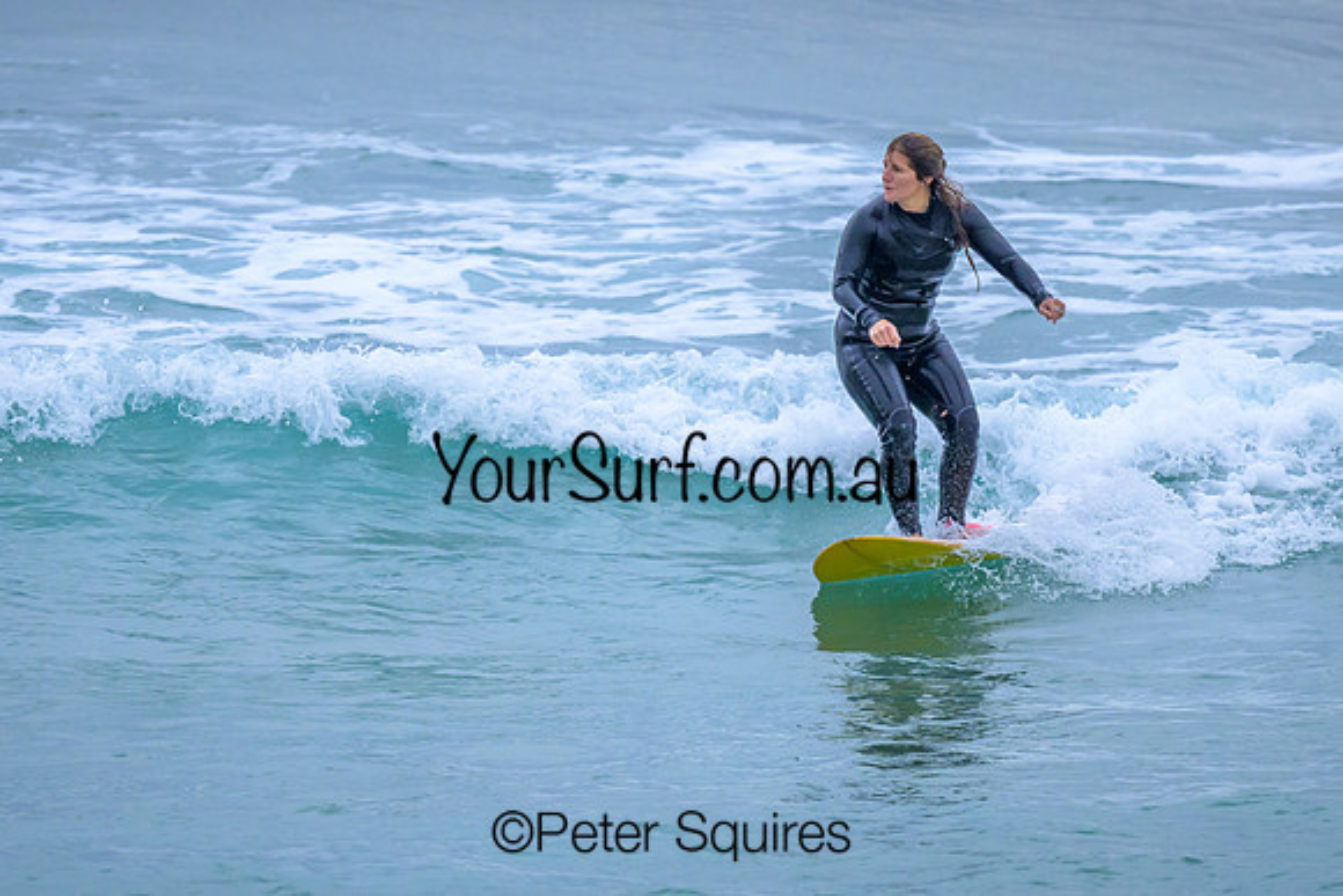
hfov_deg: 1.9
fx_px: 40934
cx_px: 759
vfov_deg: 1.3
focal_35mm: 1097
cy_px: 494
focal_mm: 800
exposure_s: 1/1600
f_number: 6.3
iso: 2000
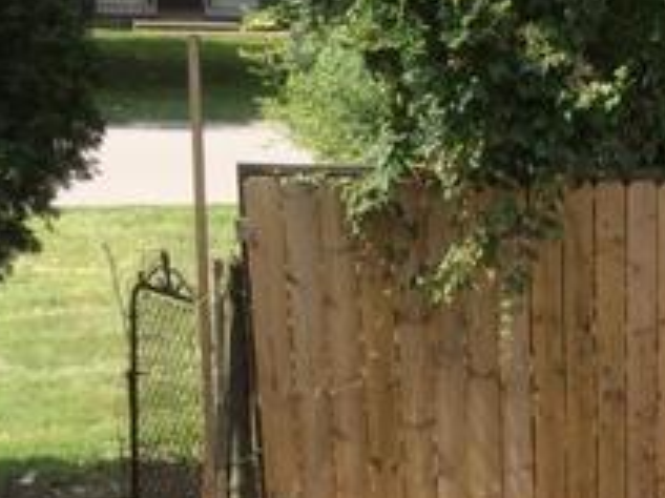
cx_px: 865
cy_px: 593
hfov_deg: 18.3
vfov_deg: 14.3
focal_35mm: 100
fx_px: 1920
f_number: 2.4
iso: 32
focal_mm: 3.3
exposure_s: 1/506
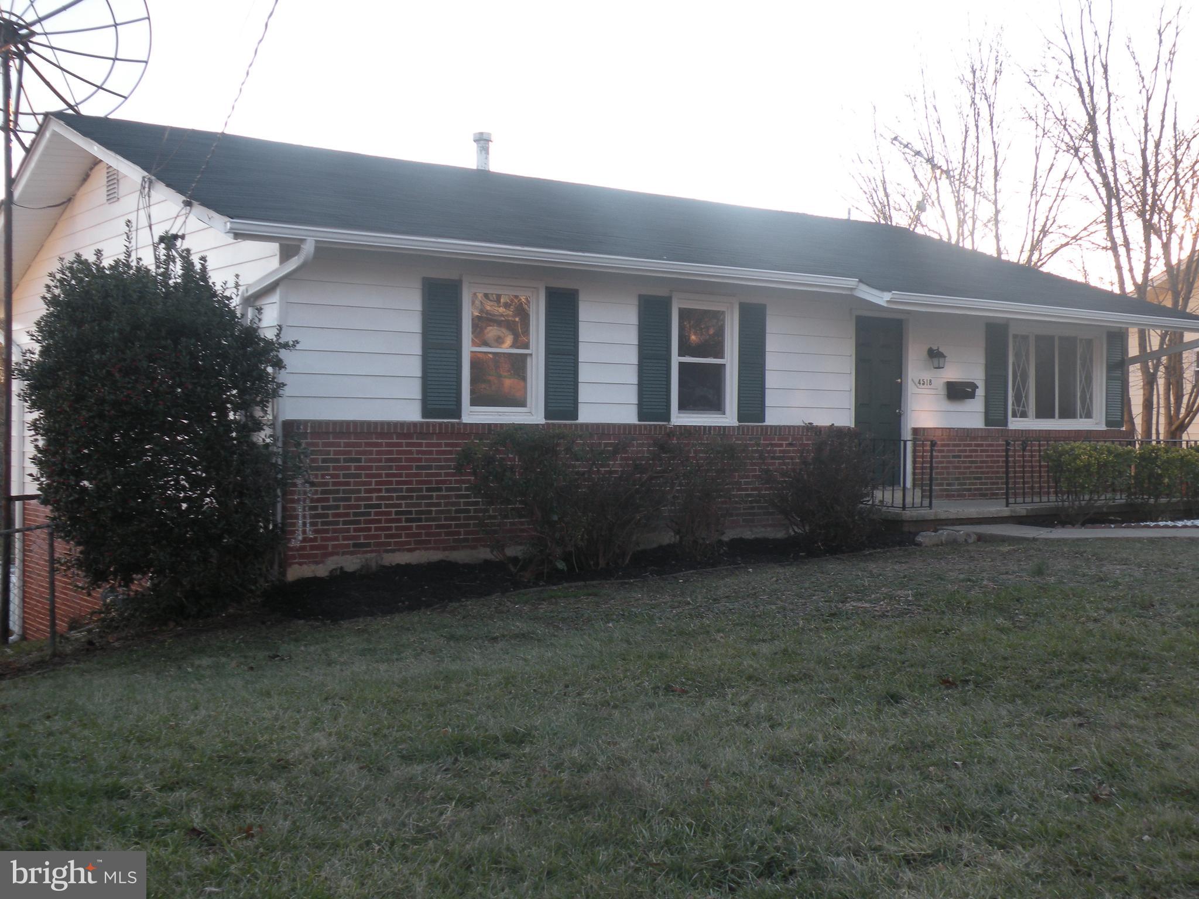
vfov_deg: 34.3
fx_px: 1455
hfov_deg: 44.8
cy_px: 450
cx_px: 600
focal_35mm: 42
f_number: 3.5
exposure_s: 1/89
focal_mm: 7.4
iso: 64
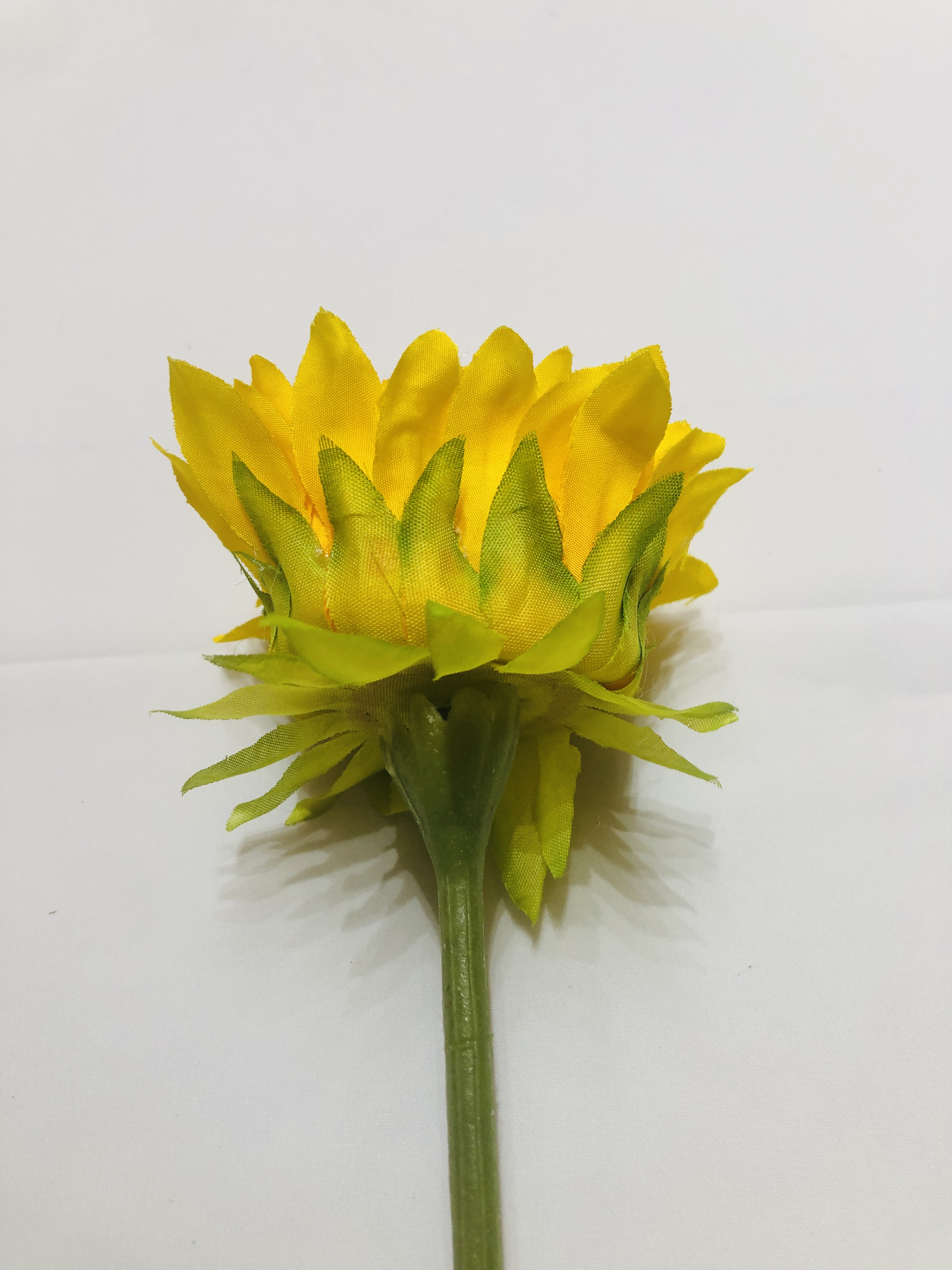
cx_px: 476
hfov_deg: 49.7
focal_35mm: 28
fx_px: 1027
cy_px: 635
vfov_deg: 63.4
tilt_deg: -59.4
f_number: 1.8
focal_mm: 3.99
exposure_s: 1/33
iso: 20
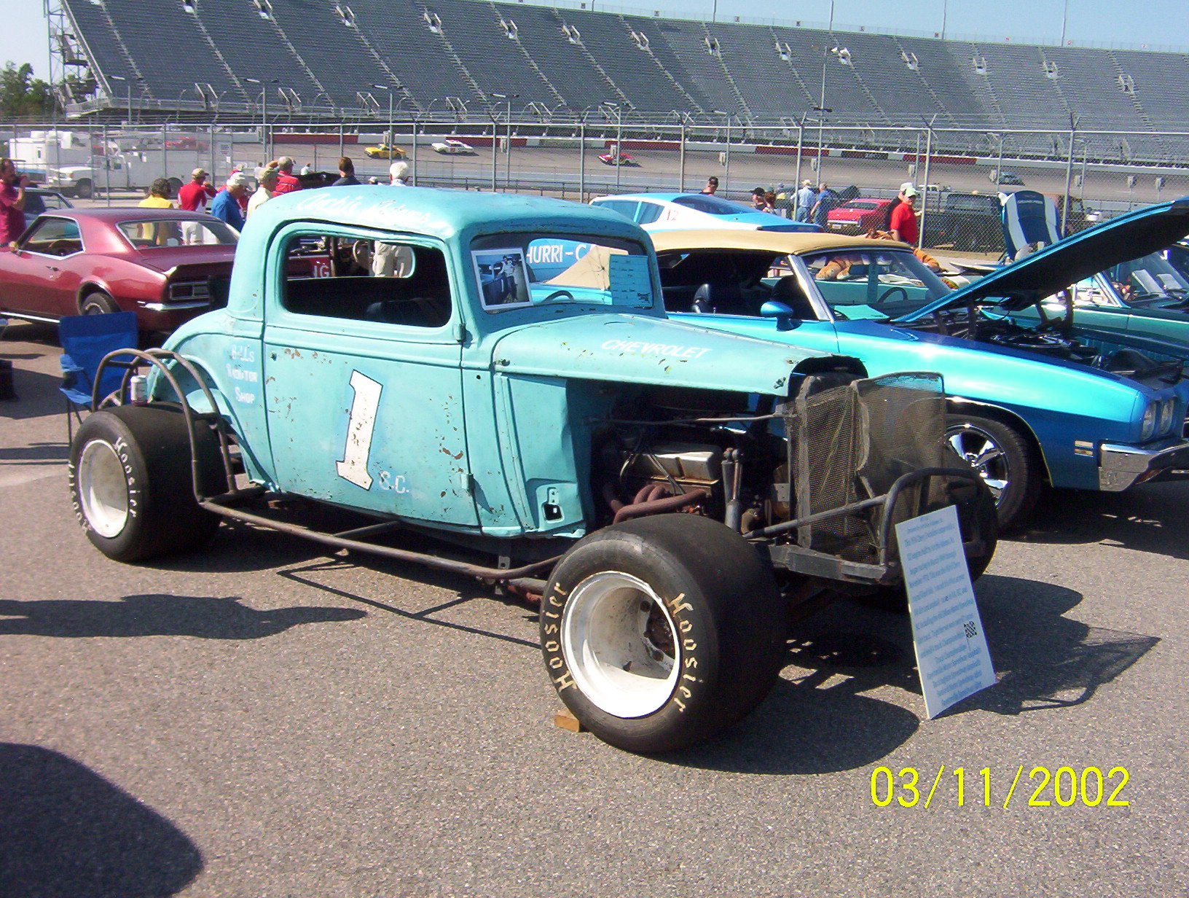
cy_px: 449
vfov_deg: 39.8
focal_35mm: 36
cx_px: 594
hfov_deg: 51.2
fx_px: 1239
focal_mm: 5.54
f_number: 5.24
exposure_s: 1/649
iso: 100
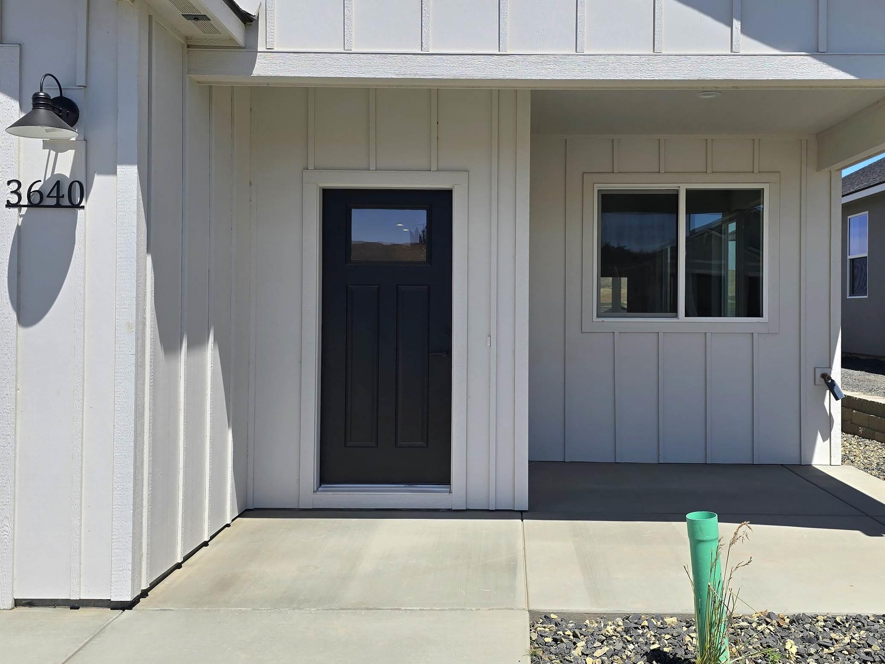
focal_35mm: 34
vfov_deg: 41.8
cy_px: 300
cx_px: 484
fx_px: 869
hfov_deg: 53.9
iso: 12
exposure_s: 1/1250
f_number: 1.7
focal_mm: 6.3
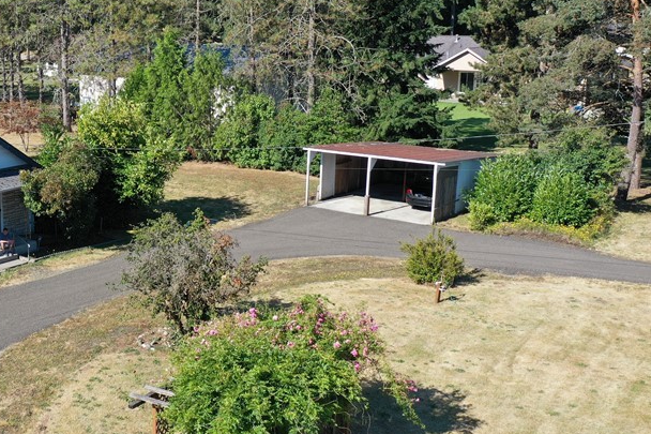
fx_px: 904
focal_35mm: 50
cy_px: 203
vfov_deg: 27.0
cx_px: 137
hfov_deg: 38.2
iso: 100
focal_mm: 10.26
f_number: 4
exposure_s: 1/640
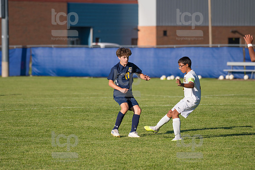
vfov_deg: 5.3
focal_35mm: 260
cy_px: 85
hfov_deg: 7.9
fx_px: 1842
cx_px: 128
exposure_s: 1/2000
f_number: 5.6
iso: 320
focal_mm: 260
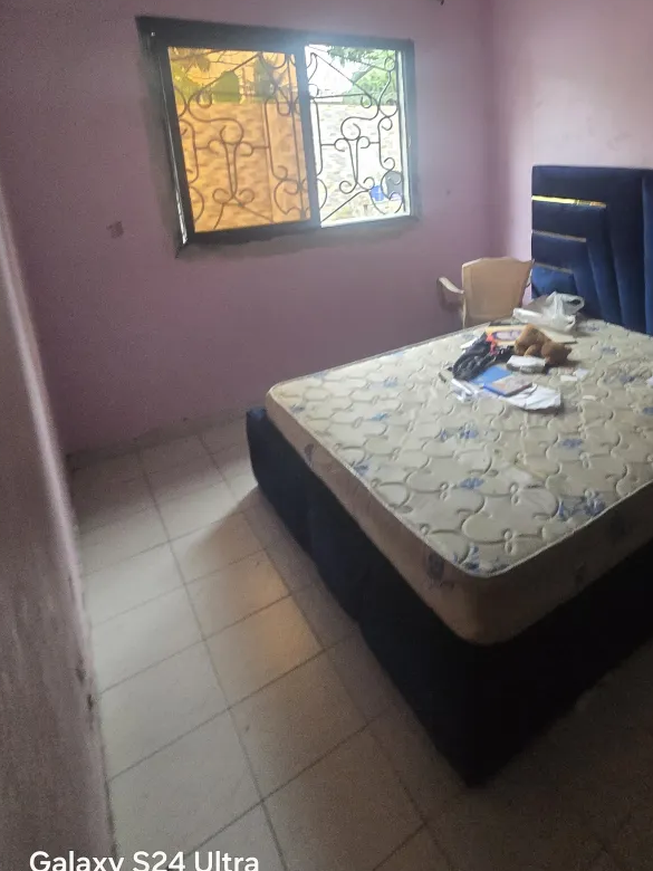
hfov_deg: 63.1
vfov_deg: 78.6
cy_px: 278
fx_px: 503
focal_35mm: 20
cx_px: 468
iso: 500
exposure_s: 1/50
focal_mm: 2.2
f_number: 2.2
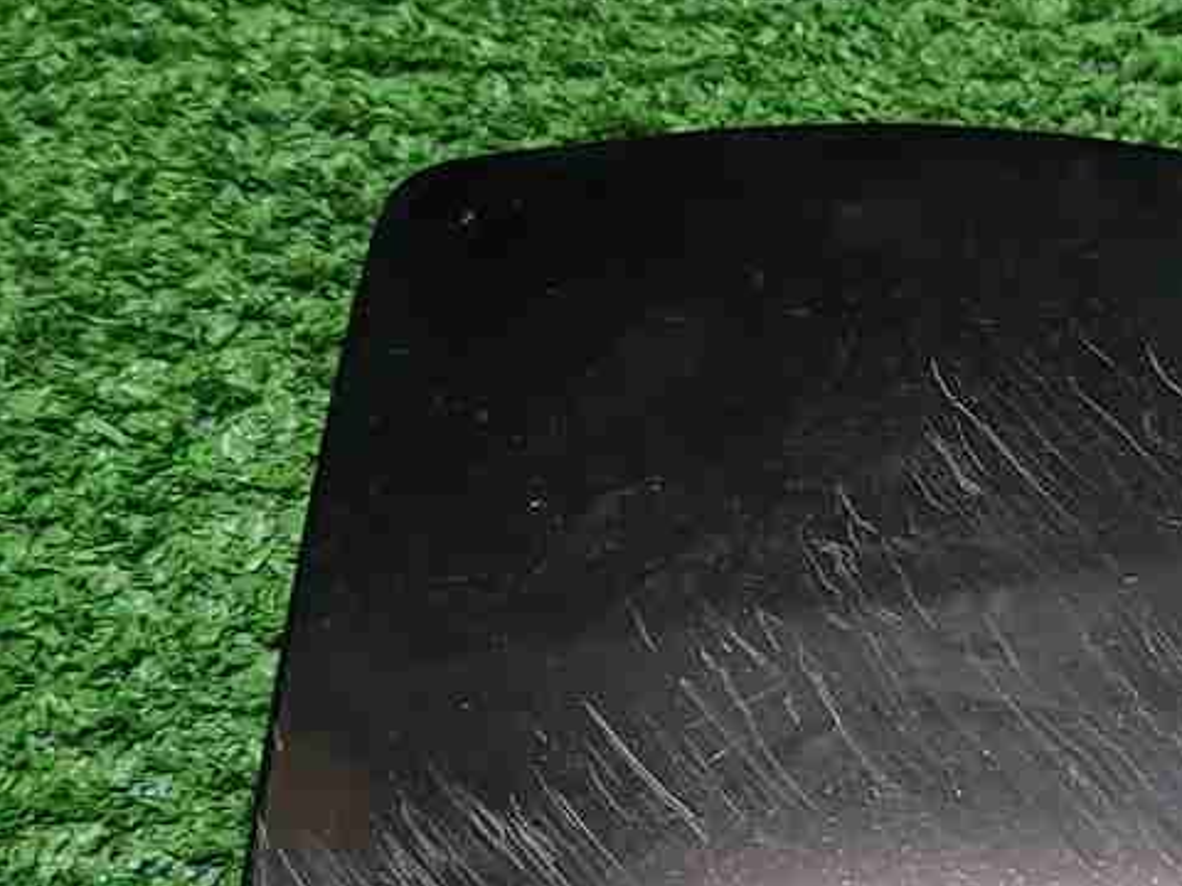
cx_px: 1000
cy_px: 603
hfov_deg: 24.5
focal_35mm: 78
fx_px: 2663
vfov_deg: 18.8
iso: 75
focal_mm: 5.4
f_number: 1.8
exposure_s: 1/50
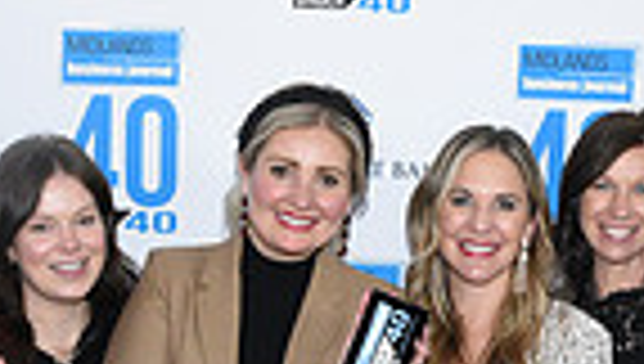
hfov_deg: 17.4
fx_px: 2104
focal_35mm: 123
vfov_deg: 9.5
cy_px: 645
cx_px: 392
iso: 3200
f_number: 7.1
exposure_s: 1/125
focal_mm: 29
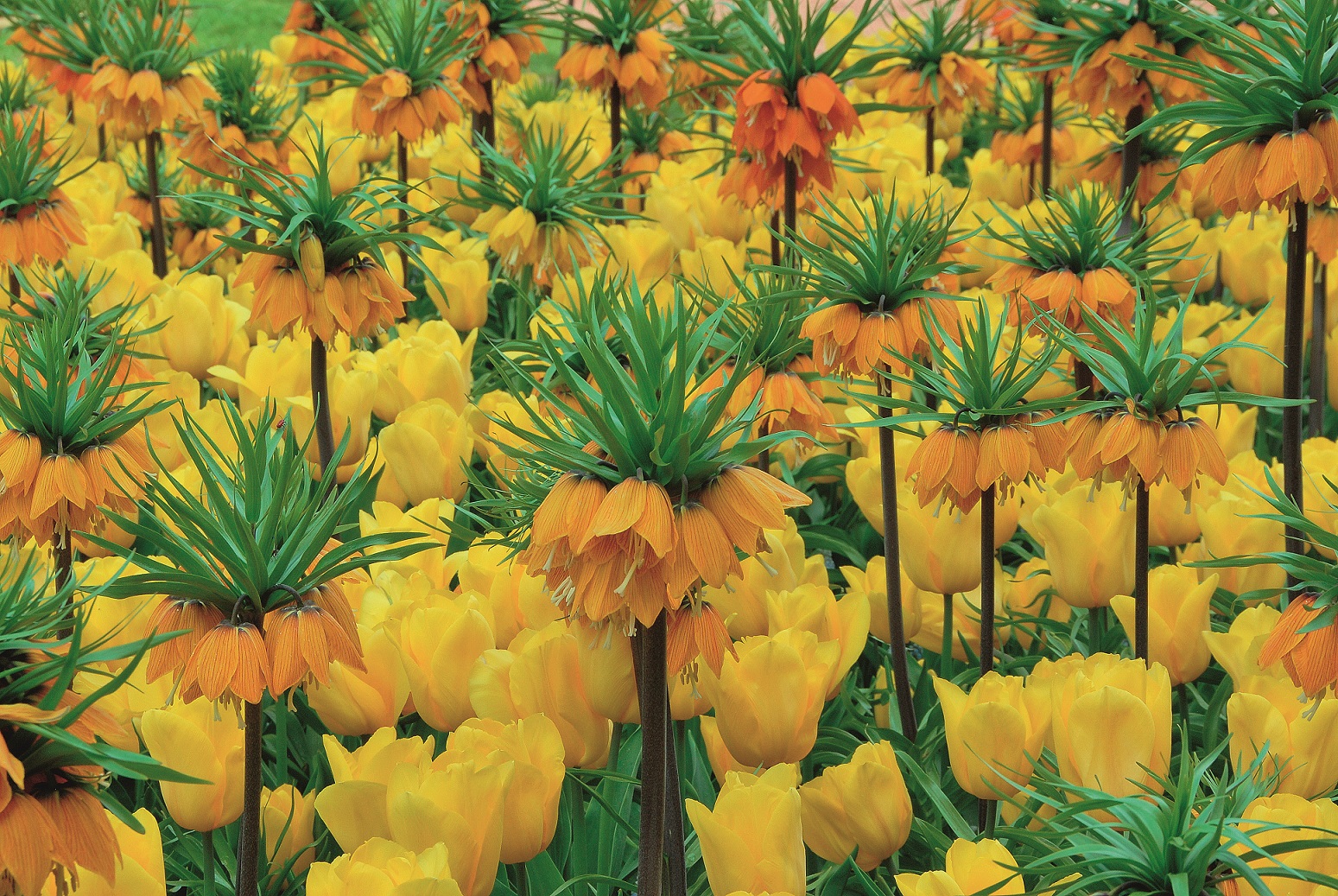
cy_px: 448
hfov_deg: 18.2
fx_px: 4186
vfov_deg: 12.2
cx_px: 669
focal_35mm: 112
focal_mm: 75
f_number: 16
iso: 250
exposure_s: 1/60
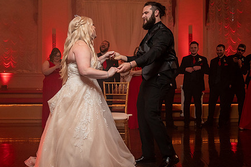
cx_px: 131
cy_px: 89
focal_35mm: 43
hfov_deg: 45.4
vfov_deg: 31.2
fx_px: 300
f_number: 4
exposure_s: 1/200
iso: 2000
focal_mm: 29
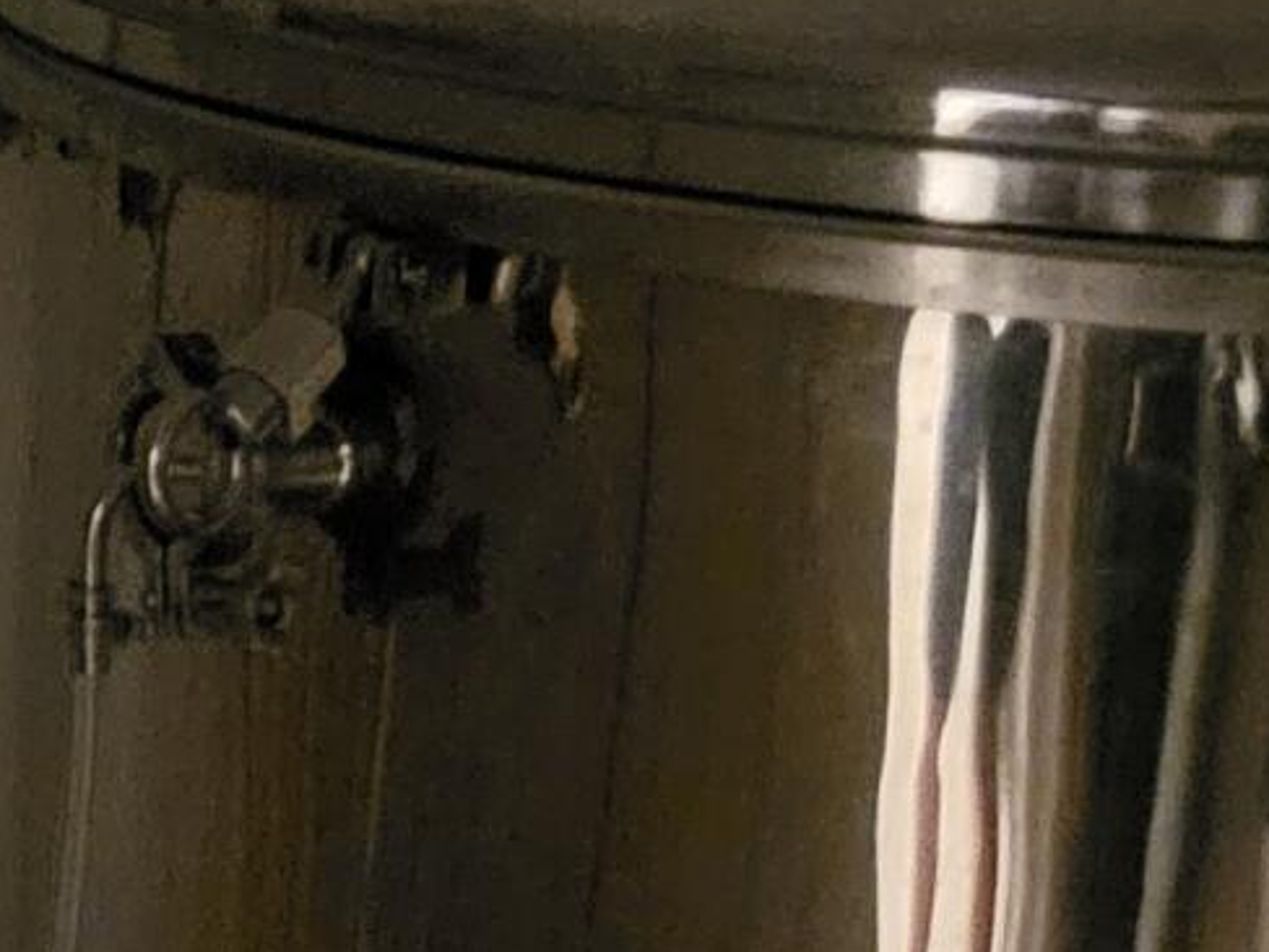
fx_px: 5865
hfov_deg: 10.4
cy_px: 21
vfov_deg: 9.2
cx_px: -1890
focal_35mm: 160
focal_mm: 5.4
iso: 1600
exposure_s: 1/17.2
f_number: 1.8
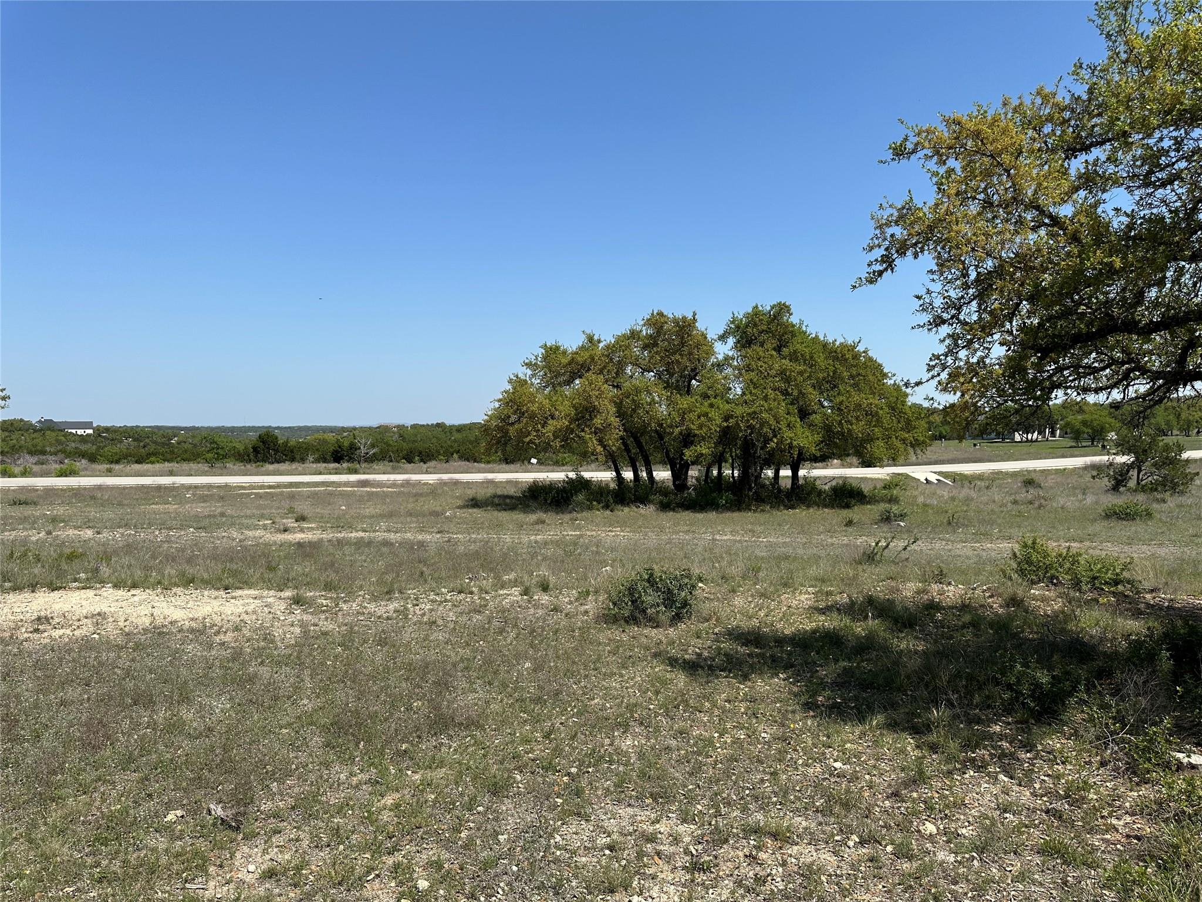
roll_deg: +0.1
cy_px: 451
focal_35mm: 24
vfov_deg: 56.8
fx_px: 833
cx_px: 601
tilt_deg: -0.8
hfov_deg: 71.6
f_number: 1.78
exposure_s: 1/5263
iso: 80
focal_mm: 6.86
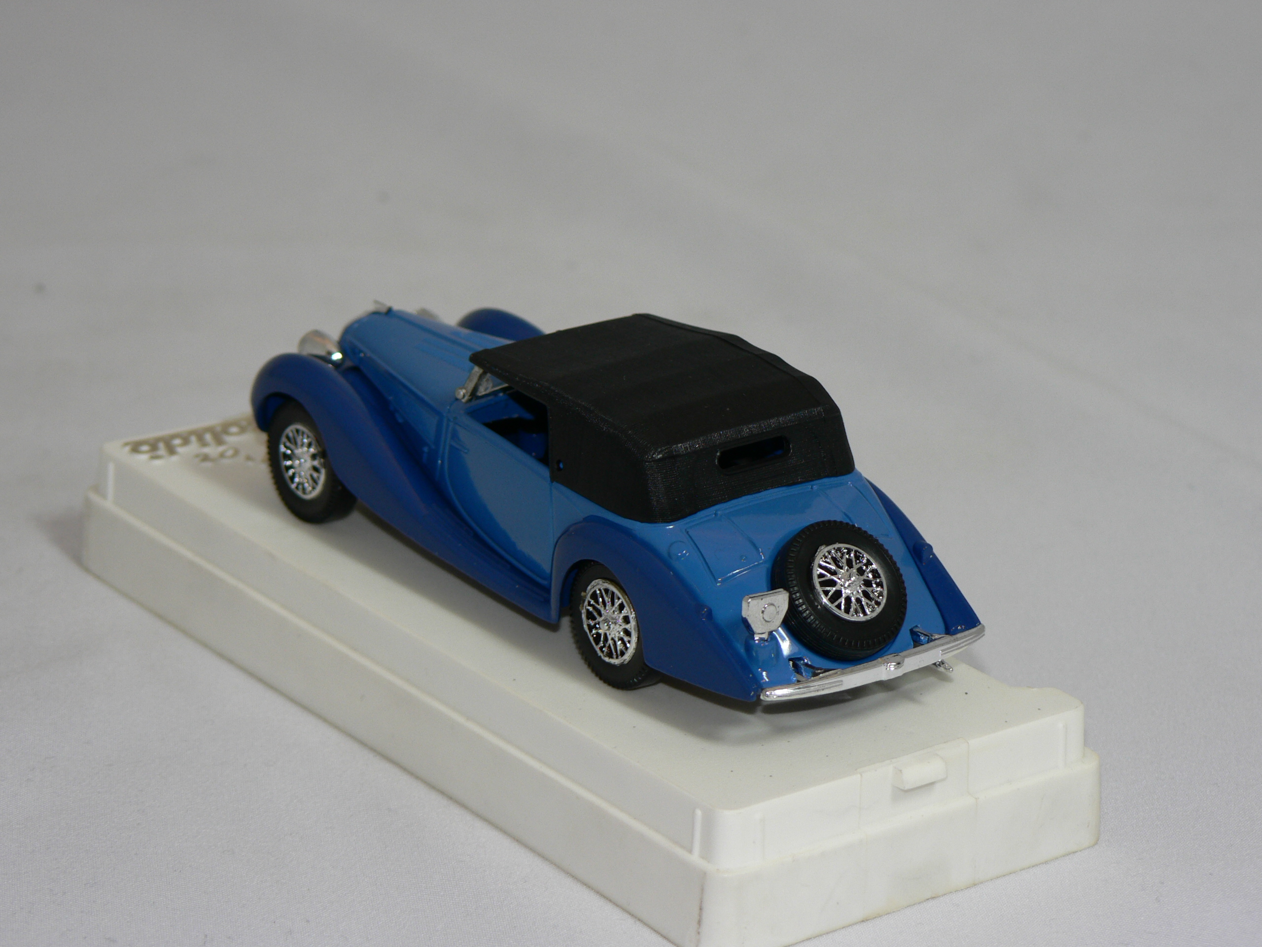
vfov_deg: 12.5
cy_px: 474
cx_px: 631
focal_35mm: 119
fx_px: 4338
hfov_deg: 16.6
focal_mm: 19.9
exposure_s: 1/60
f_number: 3.2
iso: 80
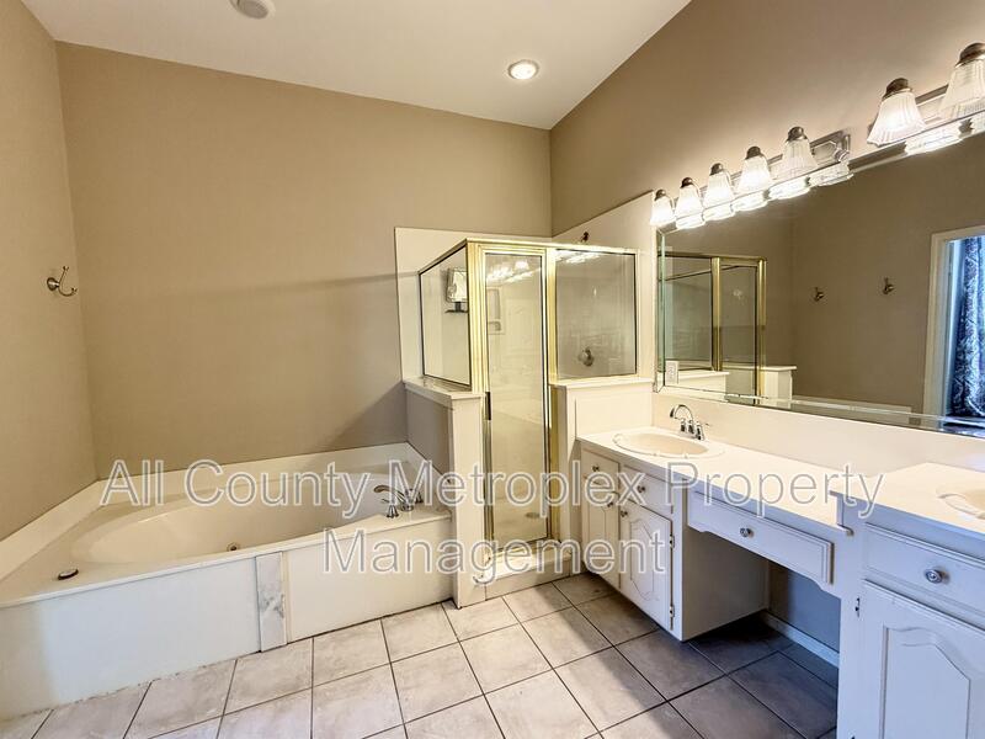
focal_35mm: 14
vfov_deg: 85.7
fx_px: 398
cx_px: 492
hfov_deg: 102.1
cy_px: 370
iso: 125
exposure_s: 1/120
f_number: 2.2
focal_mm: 2.22
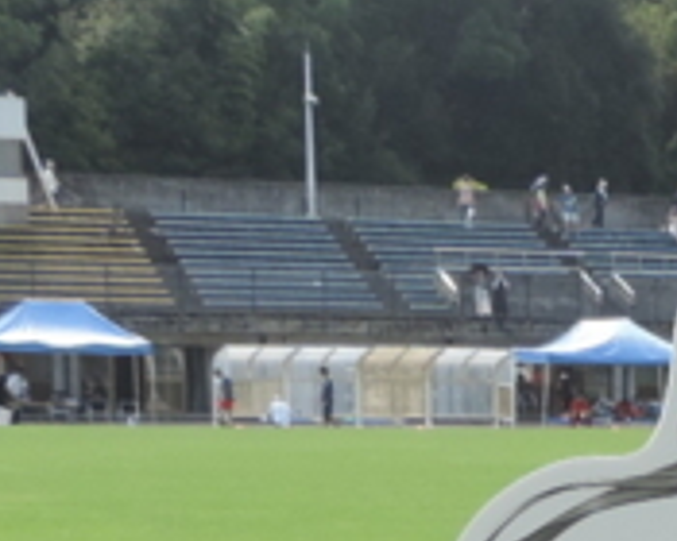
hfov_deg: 12.7
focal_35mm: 147
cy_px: 935
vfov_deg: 10.0
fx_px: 2945
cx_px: 882
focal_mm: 5.8
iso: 80
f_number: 3.2
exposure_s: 1/500
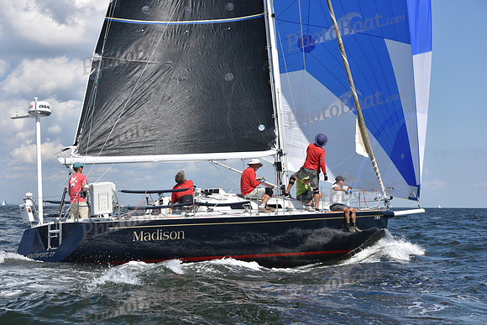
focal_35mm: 70
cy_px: 162
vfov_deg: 19.5
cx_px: 244
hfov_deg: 28.8
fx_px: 947
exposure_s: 1/1250
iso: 320
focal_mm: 70
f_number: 9
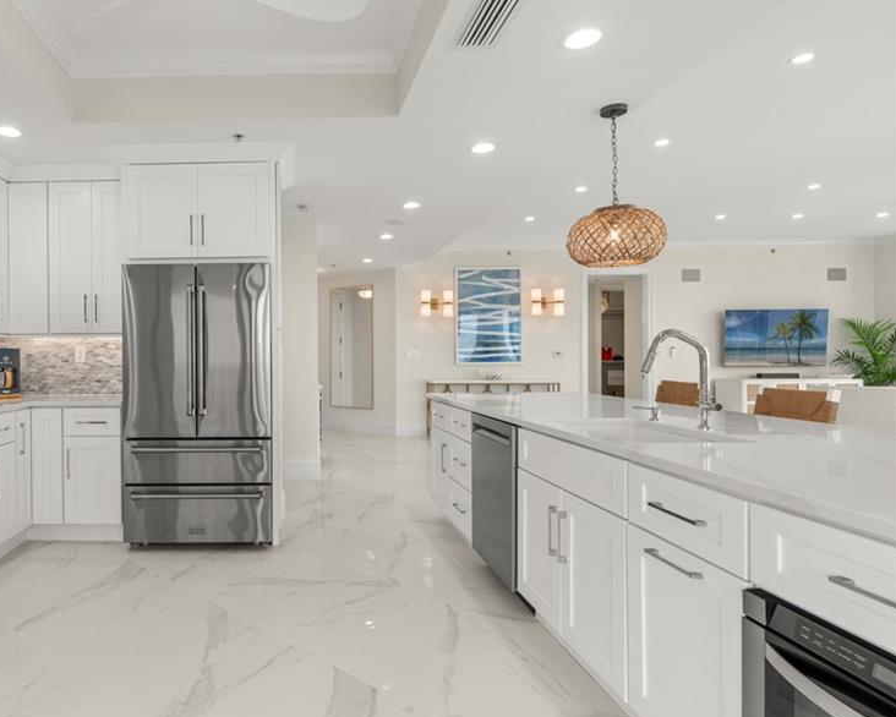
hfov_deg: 74.4
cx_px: 277
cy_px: 368
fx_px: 557
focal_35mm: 21
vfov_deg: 65.5
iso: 400
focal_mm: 16
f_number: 8
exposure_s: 1/6
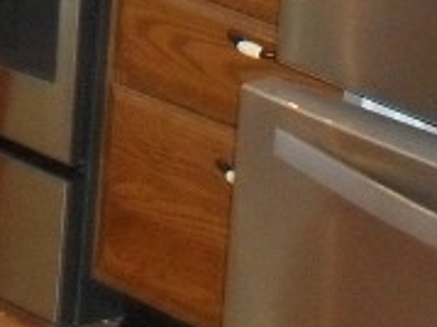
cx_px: -127
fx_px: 2523
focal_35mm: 200
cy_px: -525
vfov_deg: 6.9
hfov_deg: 9.7
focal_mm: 6.3
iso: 320
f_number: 3.2
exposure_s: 1/45
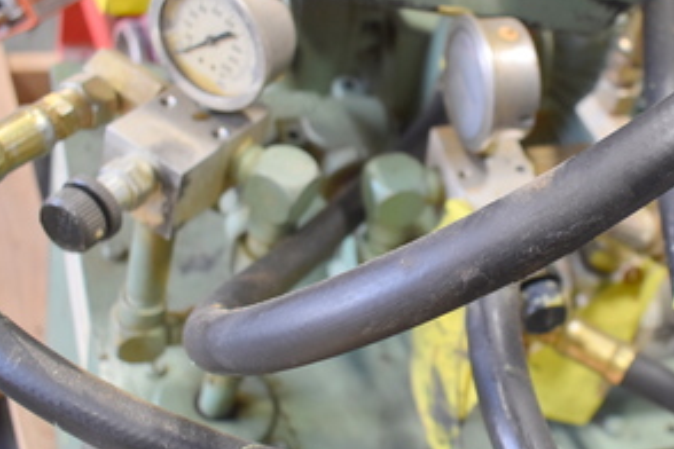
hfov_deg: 37.6
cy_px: 239
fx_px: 955
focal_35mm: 51
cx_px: 527
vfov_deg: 26.5
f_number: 3.8
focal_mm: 20
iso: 800
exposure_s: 1/125
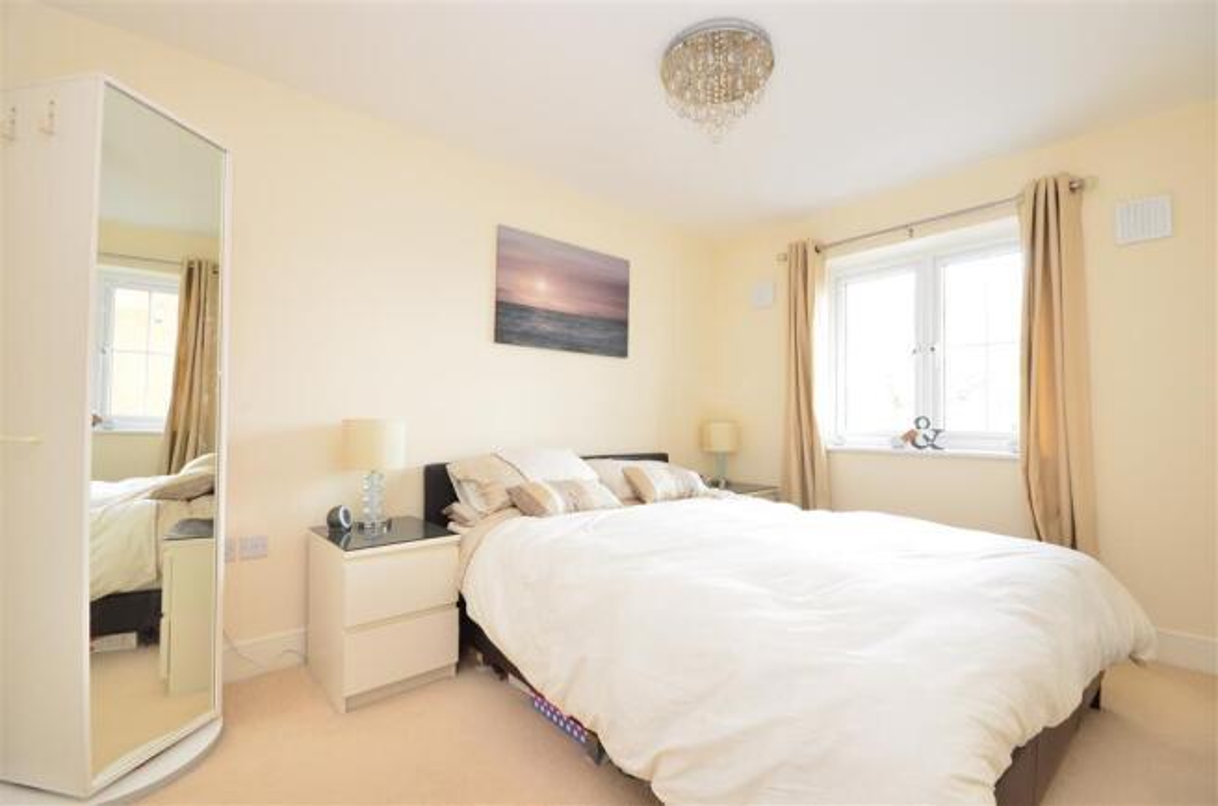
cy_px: 403
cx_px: 609
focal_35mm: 15
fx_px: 506
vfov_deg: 77.0
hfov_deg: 100.5
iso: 640
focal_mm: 10
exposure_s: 1/6
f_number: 10
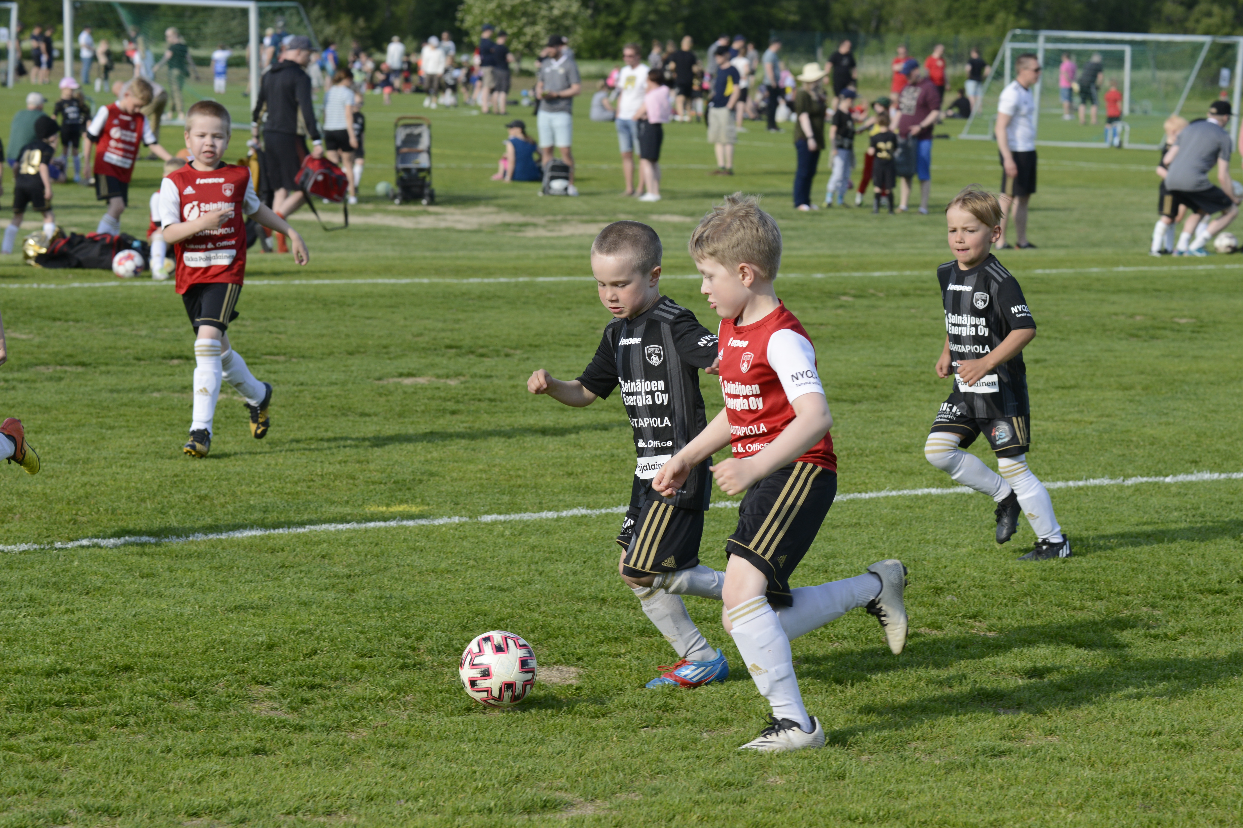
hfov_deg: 14.7
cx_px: 622
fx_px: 4834
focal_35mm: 140
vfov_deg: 9.8
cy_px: 414
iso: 500
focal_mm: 140
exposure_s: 1/800
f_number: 9
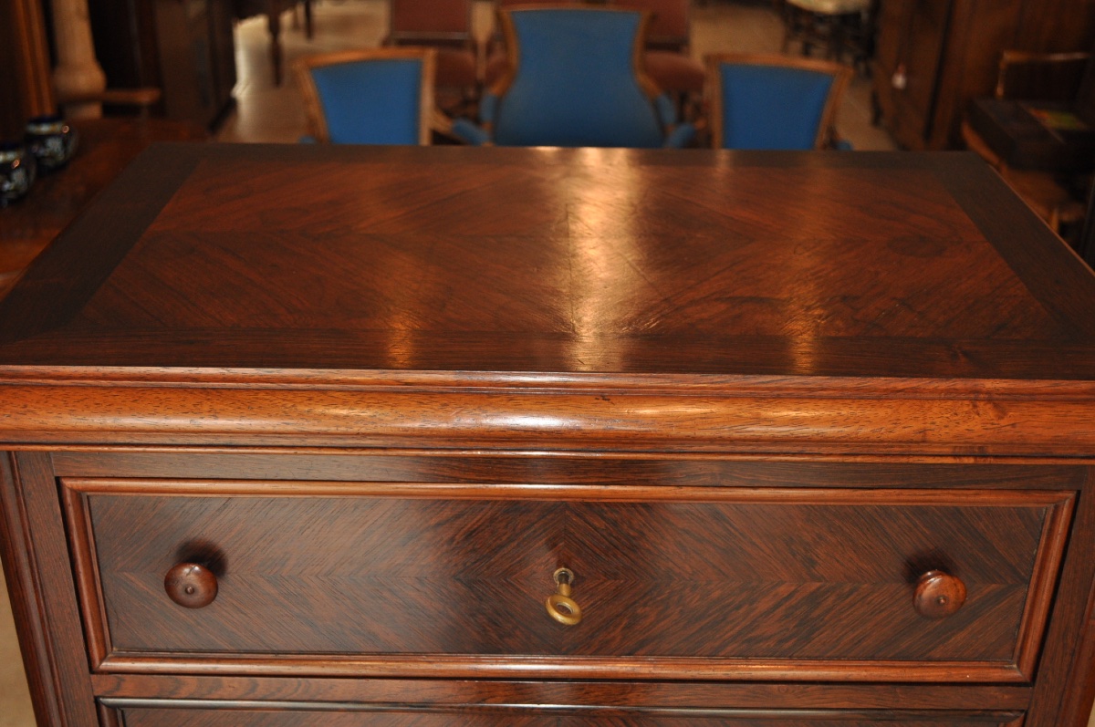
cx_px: 548
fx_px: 1276
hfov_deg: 46.4
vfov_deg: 31.8
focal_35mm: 42
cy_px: 364
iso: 640
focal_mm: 28
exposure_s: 1/125
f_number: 4.5
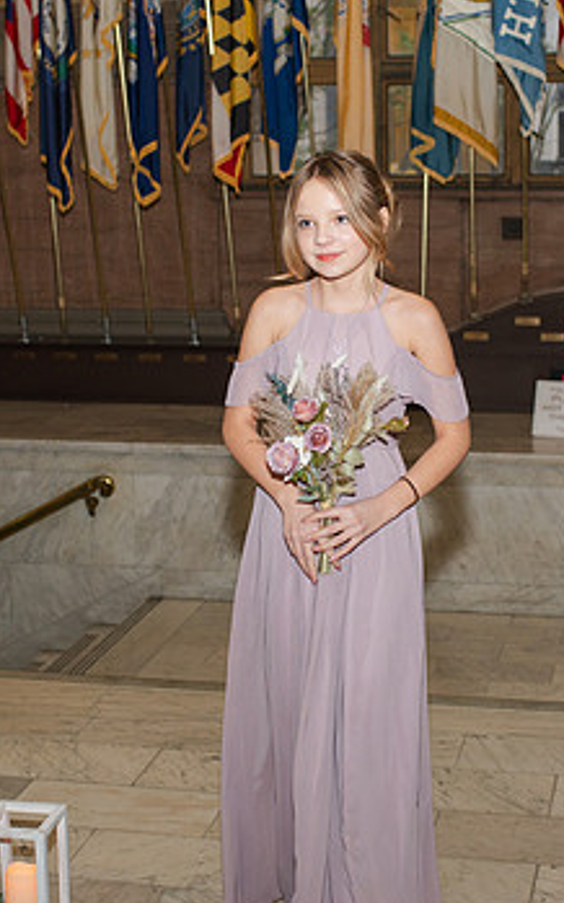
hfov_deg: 18.9
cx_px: 311
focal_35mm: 69
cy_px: 440
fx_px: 1698
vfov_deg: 29.8
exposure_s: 1/200
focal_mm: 35
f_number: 3.5
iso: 1000
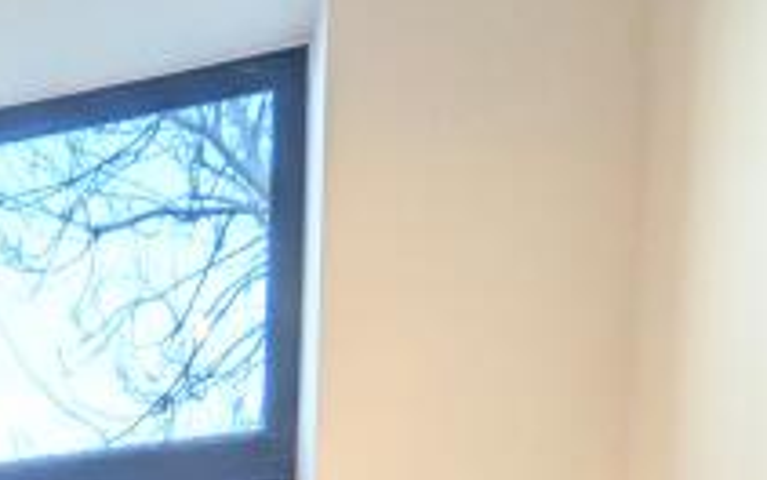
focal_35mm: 72
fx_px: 1505
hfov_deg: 24.0
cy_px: 1211
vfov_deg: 12.9
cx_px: -302
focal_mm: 1.85
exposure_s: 1/156
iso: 64
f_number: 2.2
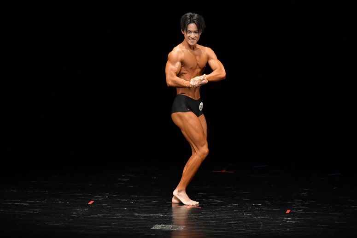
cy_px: 119
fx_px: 2676
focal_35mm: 270
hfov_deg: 7.6
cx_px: 178
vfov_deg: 5.1
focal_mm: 180
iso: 4000
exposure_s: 1/400
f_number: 5.6
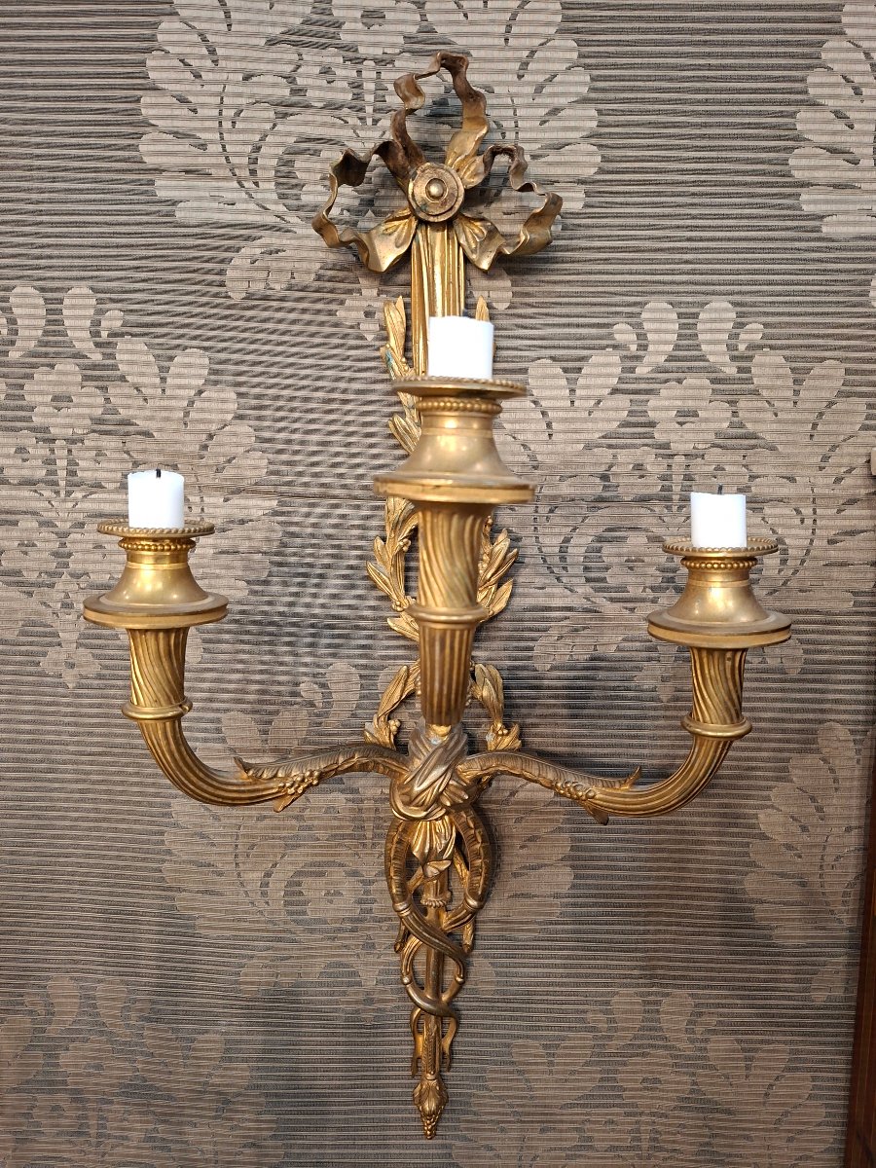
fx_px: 776
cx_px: 438
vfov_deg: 73.9
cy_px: 584
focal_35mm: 23
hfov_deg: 58.9
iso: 400
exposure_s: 1/33
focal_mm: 5.54
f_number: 1.8
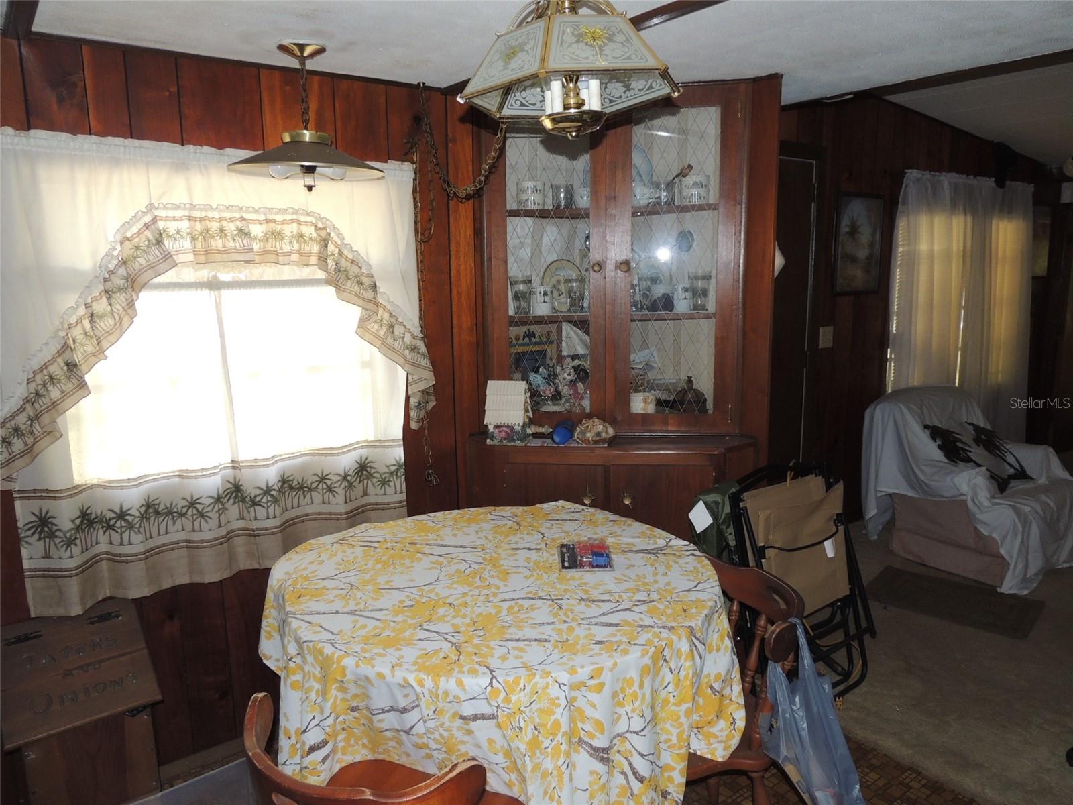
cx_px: 536
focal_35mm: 24
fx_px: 744
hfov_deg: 71.6
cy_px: 402
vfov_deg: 56.8
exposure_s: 1/30
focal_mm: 4.3
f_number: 3
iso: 200
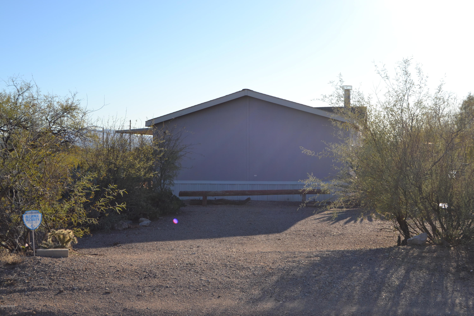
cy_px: 158
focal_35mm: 48
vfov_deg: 28.1
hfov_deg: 41.1
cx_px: 237
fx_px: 632
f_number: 9
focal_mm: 32
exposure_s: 1/200
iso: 100
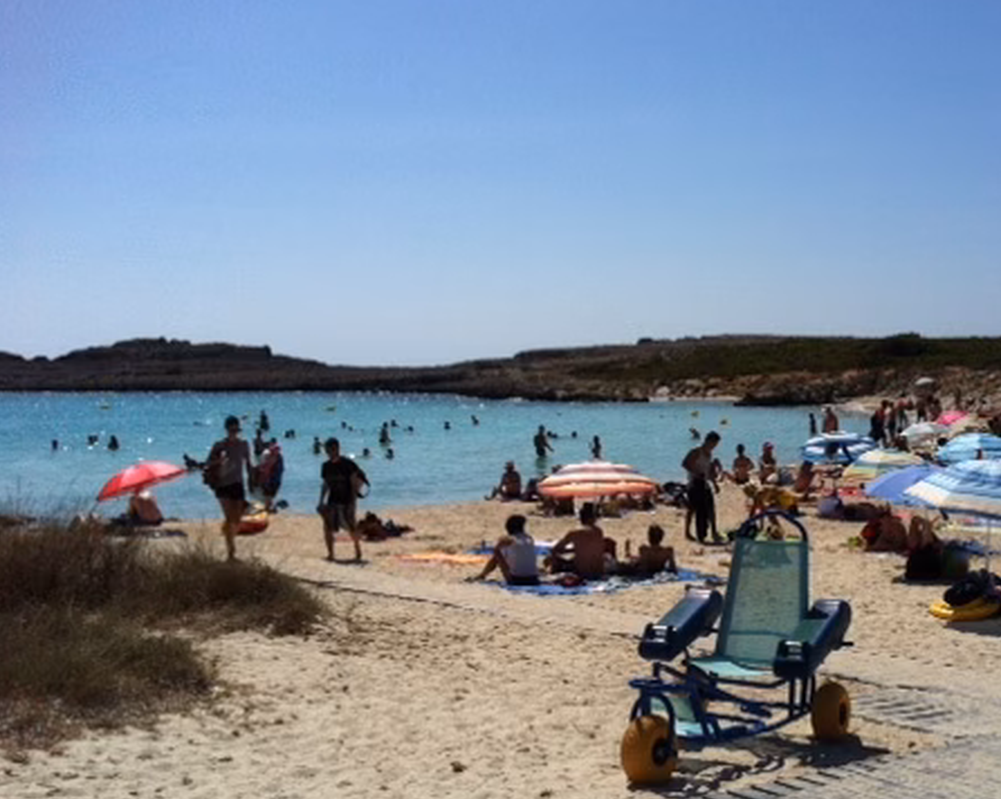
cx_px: 696
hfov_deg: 37.5
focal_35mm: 49
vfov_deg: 30.8
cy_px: 444
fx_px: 1450
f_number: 2.8
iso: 80
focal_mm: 3.85
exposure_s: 1/5027
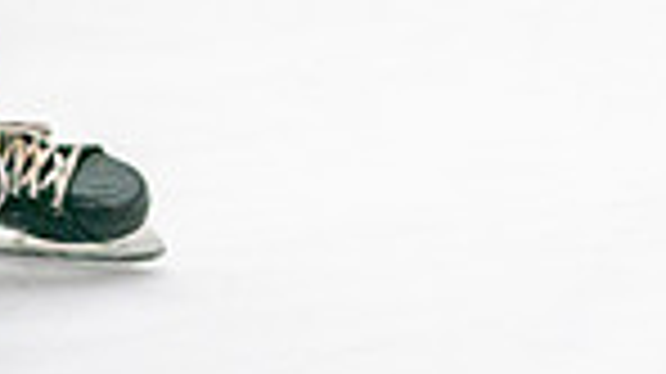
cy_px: -403
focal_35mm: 308
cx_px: 9
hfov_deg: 7.0
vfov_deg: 3.9
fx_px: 5435
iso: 3200
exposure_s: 1/1250
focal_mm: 75
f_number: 2.8
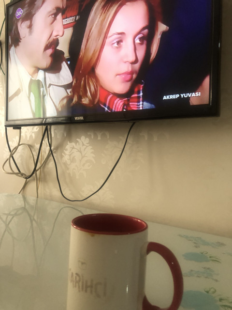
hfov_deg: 49.7
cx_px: 116
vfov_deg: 63.4
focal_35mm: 28
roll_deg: -3.2
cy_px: 155
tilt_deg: +1.3
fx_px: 250
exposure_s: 1/17
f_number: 1.8
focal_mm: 4
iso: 40
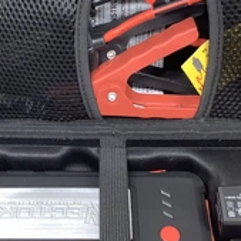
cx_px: 76
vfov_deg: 26.5
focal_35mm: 65
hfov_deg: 26.3
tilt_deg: -50.7
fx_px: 512
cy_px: 133
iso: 125
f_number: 2.4
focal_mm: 3.3
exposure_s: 1/60
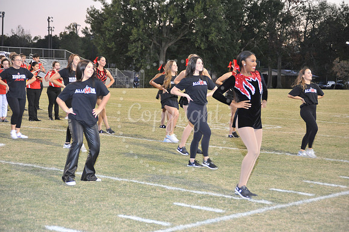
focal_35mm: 85
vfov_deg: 16.1
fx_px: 824
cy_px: 116
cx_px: 174
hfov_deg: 23.9
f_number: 5.6
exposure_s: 1/60
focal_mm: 85
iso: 2000
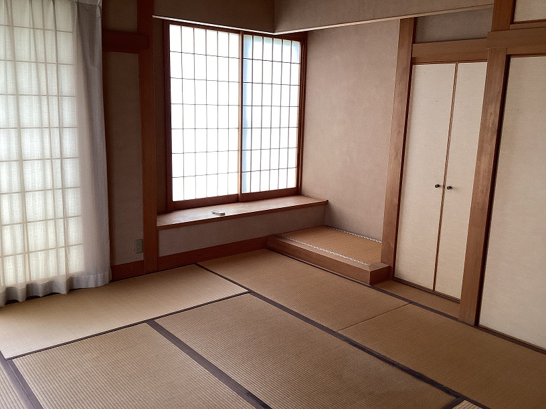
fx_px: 489
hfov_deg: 58.4
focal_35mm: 31
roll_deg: -2.3
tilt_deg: -13.0
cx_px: 273
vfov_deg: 45.4
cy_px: 204
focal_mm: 3.3
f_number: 2.4
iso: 64
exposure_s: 1/60
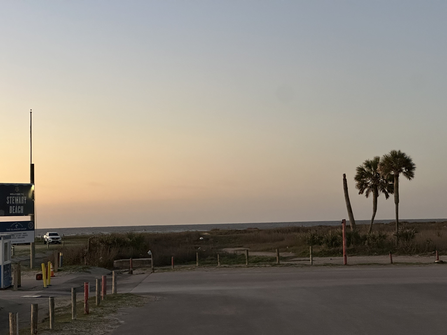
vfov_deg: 19.1
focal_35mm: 77
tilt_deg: +3.3
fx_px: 994
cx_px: 224
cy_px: 168
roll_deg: +1.3
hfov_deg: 25.3
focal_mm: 9
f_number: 2.8
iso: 640
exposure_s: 1/60
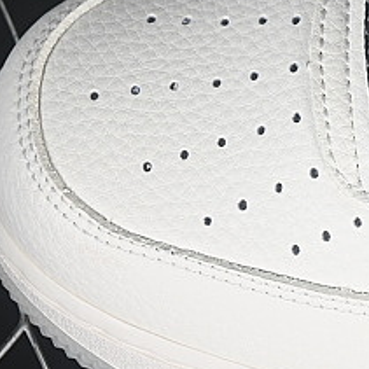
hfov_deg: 5.3
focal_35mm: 327
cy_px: -68
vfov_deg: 5.3
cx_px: 708
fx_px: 3944
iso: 160
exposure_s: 1/80
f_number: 7.1
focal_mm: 50
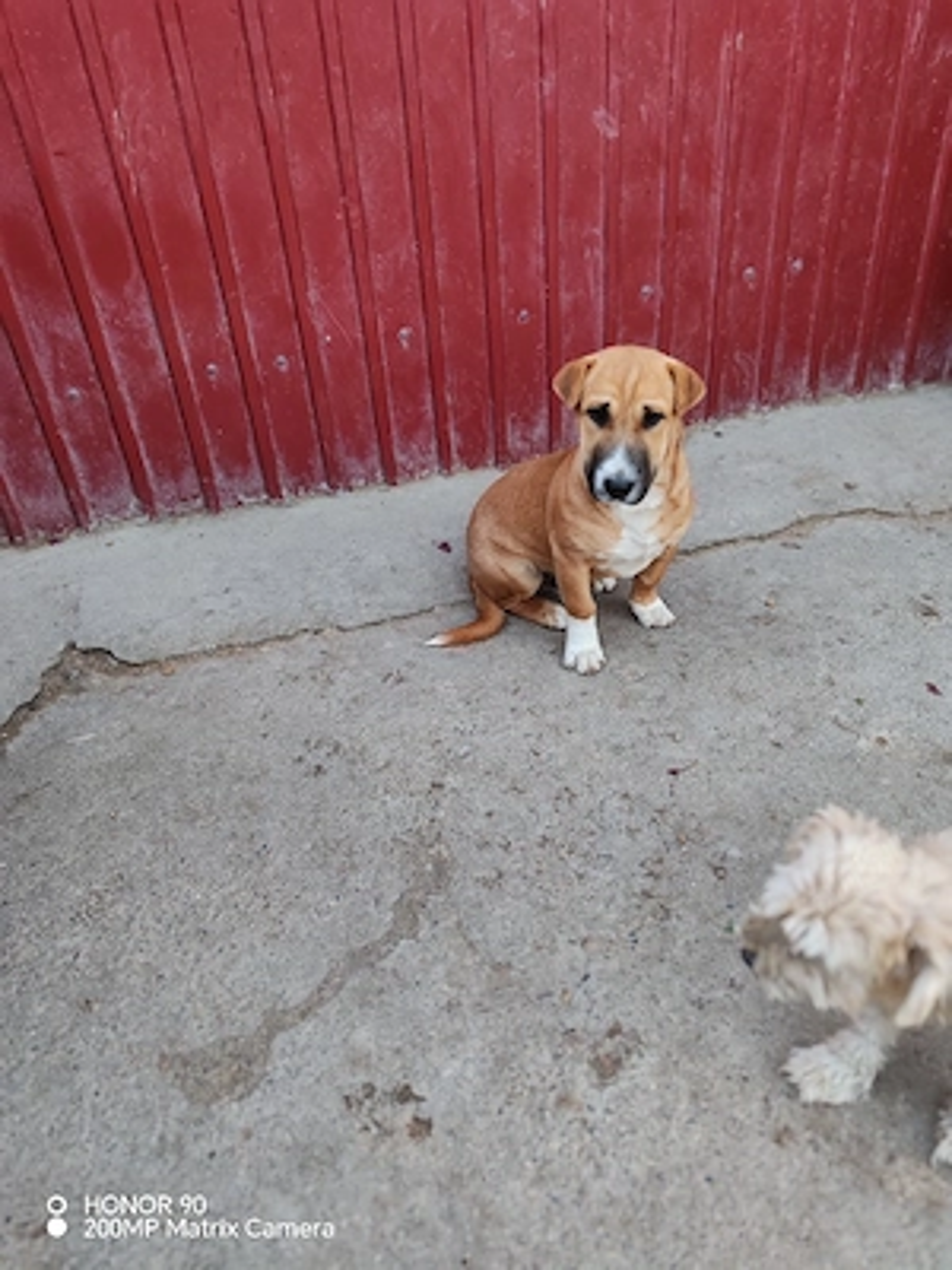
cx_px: 476
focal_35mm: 27
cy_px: 635
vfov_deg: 65.3
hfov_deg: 51.4
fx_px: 990
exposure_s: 1/100
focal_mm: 6.12
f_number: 2.4
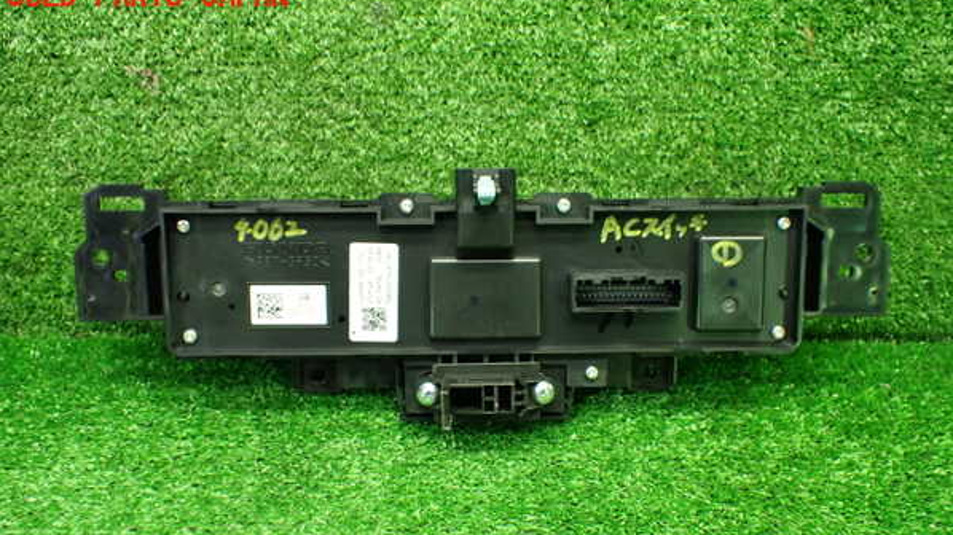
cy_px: 334
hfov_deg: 56.6
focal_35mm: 35
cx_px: 476
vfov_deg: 33.5
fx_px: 884
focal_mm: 5.79
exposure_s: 1/80
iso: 800
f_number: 2.4
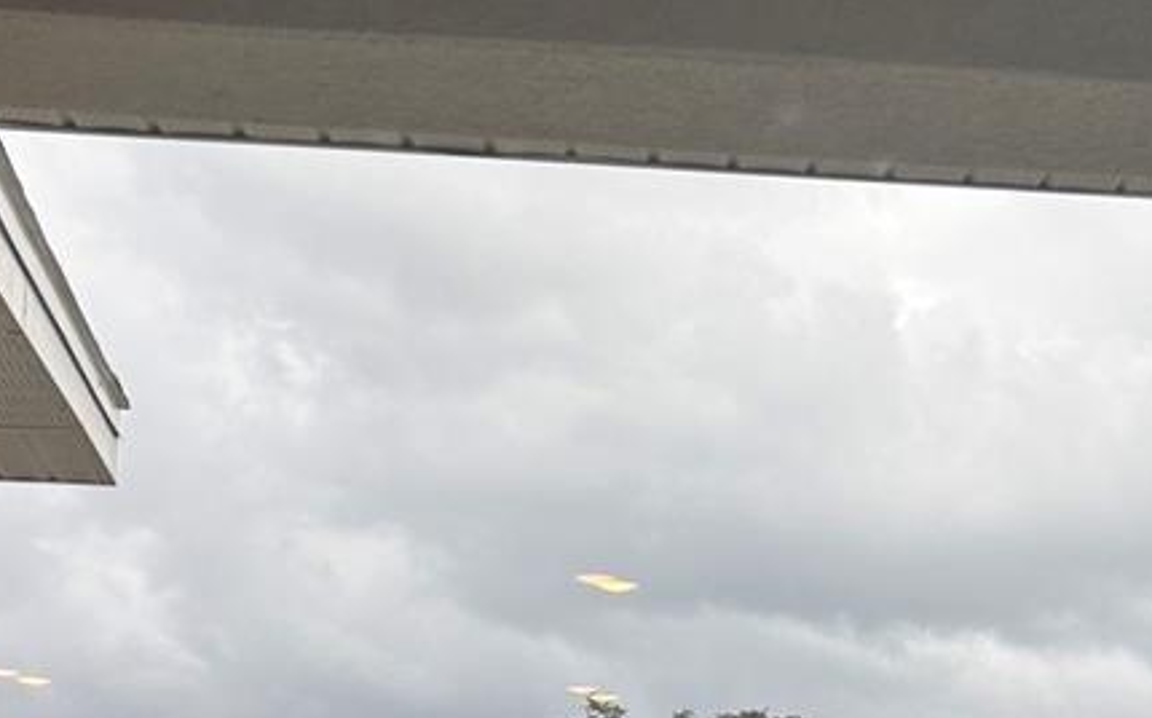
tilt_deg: +5.9
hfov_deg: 26.5
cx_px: 871
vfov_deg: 16.3
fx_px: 2416
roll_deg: +0.3
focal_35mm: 77
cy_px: 833
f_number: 1.6
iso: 50
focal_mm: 5.96
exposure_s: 1/736
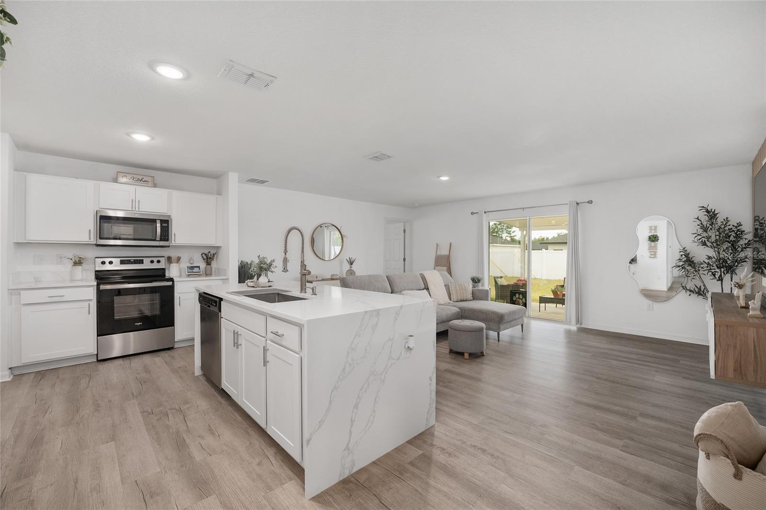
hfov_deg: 104.3
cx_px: 383
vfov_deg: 81.2
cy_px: 255
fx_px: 298
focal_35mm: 14
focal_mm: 14
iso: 320
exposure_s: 1/6
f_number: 7.1
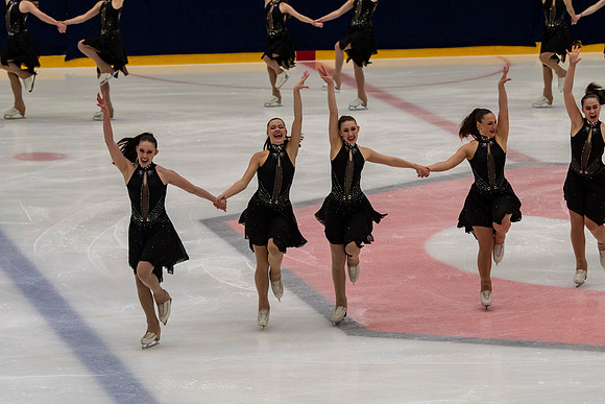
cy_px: 202
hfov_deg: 13.0
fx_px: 2647
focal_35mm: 158
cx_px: 302
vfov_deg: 8.7
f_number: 5.6
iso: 1000
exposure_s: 1/320
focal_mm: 105
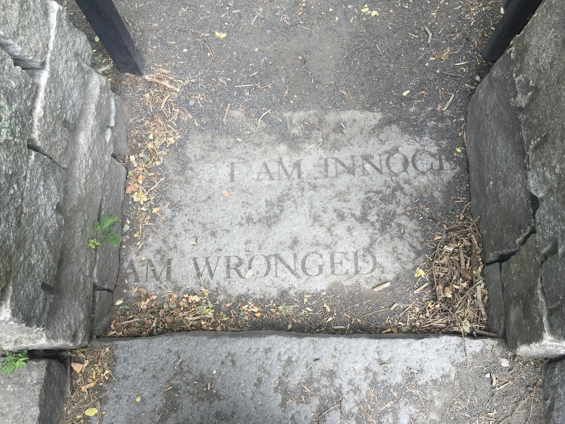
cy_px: 212
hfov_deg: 61.7
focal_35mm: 29
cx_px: 282
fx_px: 473
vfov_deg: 48.2
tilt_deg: -70.7
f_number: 2.2
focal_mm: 4.15
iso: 32
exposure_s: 1/133
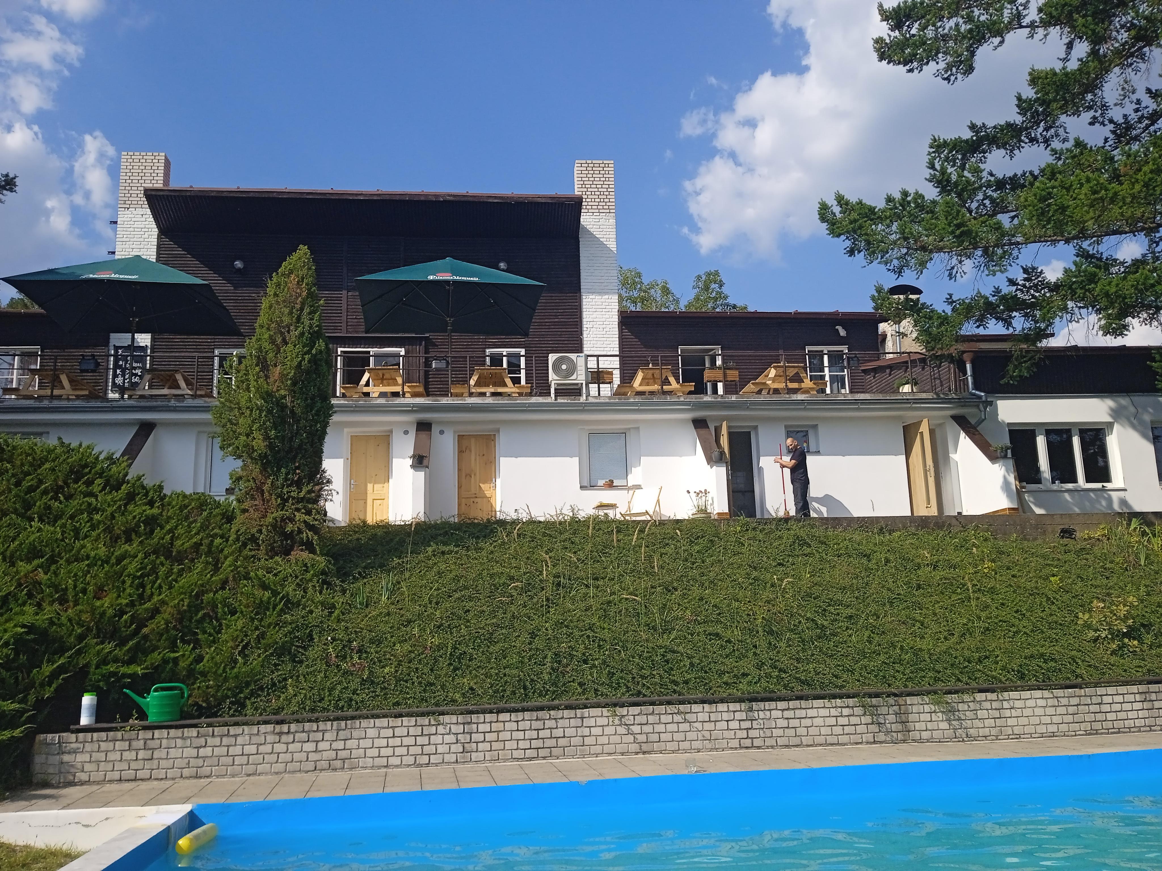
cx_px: 581
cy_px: 436
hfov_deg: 63.4
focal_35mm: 28
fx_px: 940
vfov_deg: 49.7
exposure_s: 1/1212
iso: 100
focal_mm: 3.43
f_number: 2.2
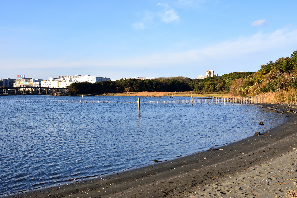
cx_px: 148
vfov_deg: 34.2
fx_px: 322
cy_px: 99
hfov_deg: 49.6
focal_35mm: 39
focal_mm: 26
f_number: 8
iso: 100
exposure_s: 1/250
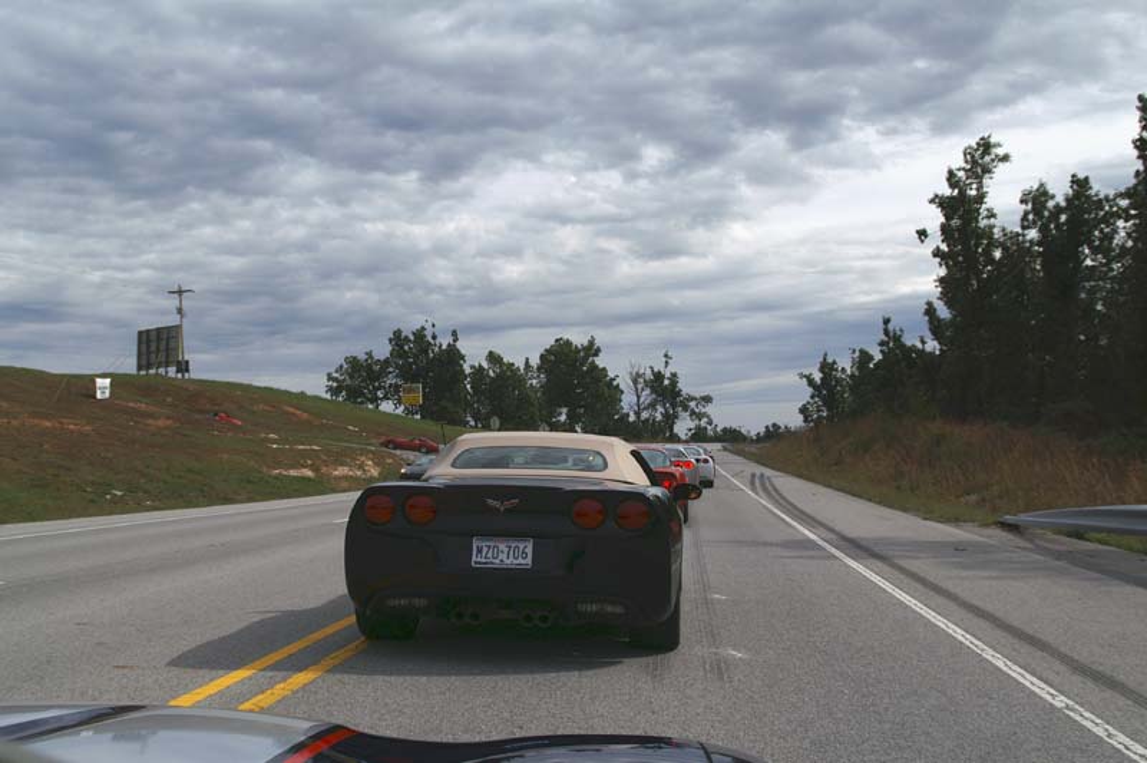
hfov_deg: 53.2
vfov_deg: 36.8
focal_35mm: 36
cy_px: 382
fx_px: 1146
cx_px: 574
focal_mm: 24
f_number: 6.7
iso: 100
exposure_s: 1/750
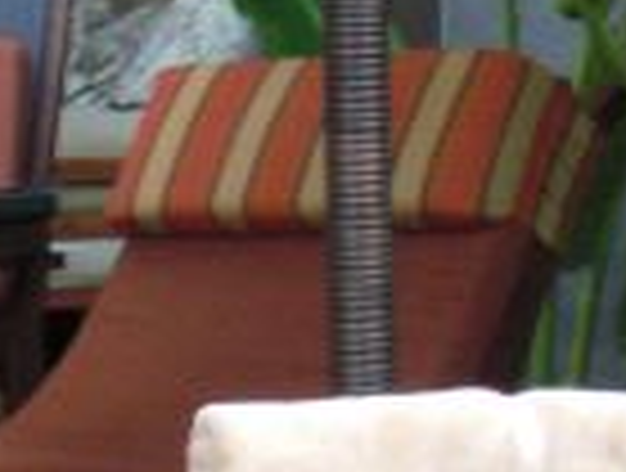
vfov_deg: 6.8
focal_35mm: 218
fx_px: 3953
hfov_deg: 9.1
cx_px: 392
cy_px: -76
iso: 200
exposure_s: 1/125
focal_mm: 6.3
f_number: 3.1
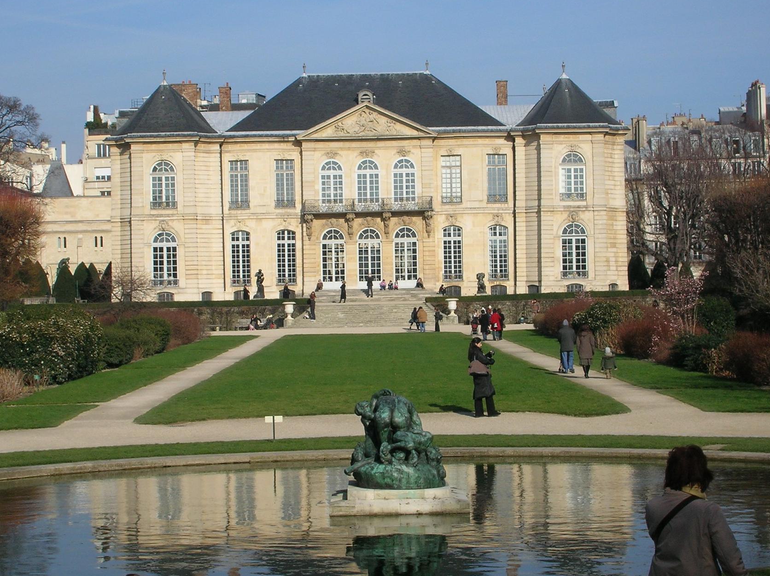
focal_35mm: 85
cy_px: 274
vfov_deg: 17.3
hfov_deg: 23.0
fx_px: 1889
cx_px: 376
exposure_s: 1/326
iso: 50
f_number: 6.7
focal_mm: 12.3
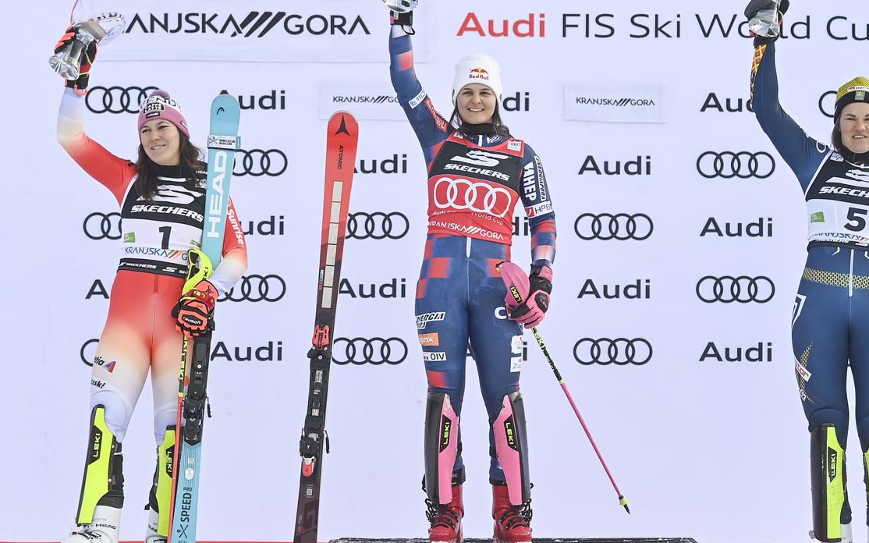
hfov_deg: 17.4
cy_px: 240
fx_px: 2842
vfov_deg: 10.9
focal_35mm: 120
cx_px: 477
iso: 200
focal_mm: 82
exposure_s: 1/1250
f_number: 3.2
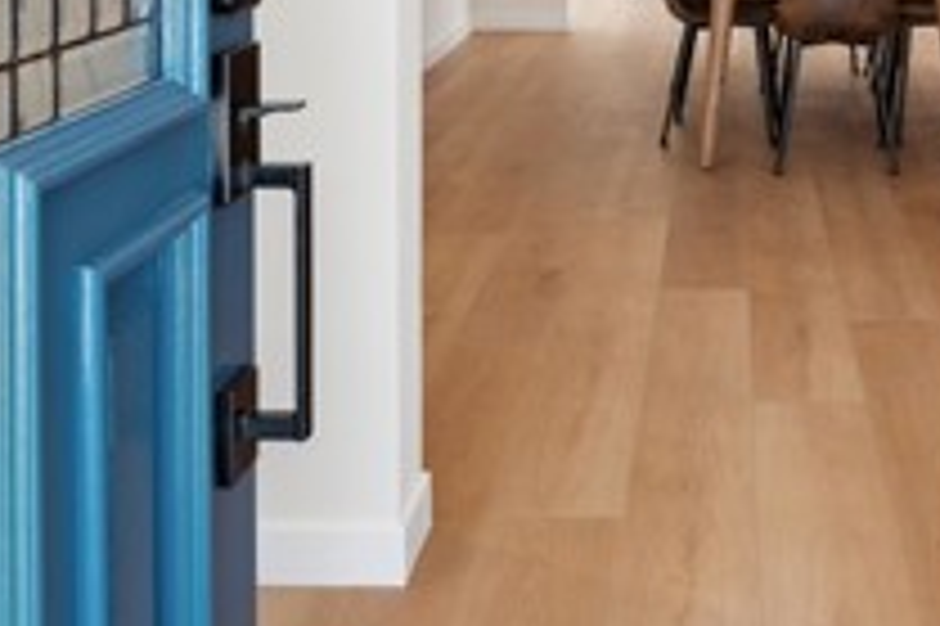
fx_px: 1350
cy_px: -133
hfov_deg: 37.3
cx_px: 720
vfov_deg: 23.7
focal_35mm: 52
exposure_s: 1/13
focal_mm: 16.9
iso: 160
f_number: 8
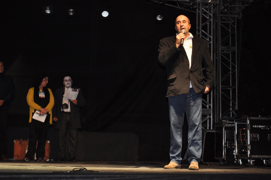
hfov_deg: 29.3
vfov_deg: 19.7
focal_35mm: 69
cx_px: 136
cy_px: 90
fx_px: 519
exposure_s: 1/60
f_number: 5.3
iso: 640
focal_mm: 46
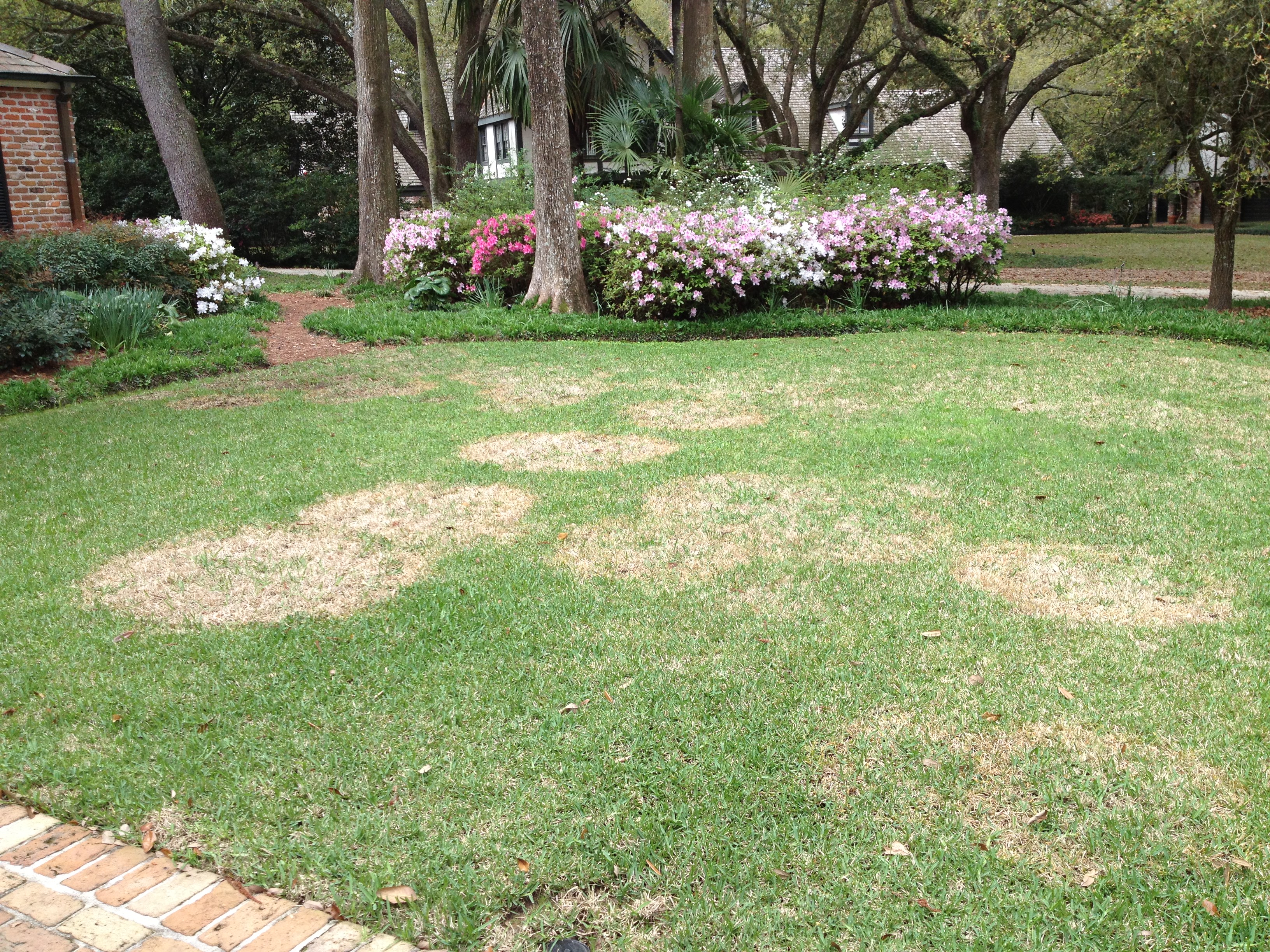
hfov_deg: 52.6
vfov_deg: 40.7
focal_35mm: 35
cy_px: 476
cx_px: 635
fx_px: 1284
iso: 50
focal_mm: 4.28
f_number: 2.4
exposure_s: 1/373
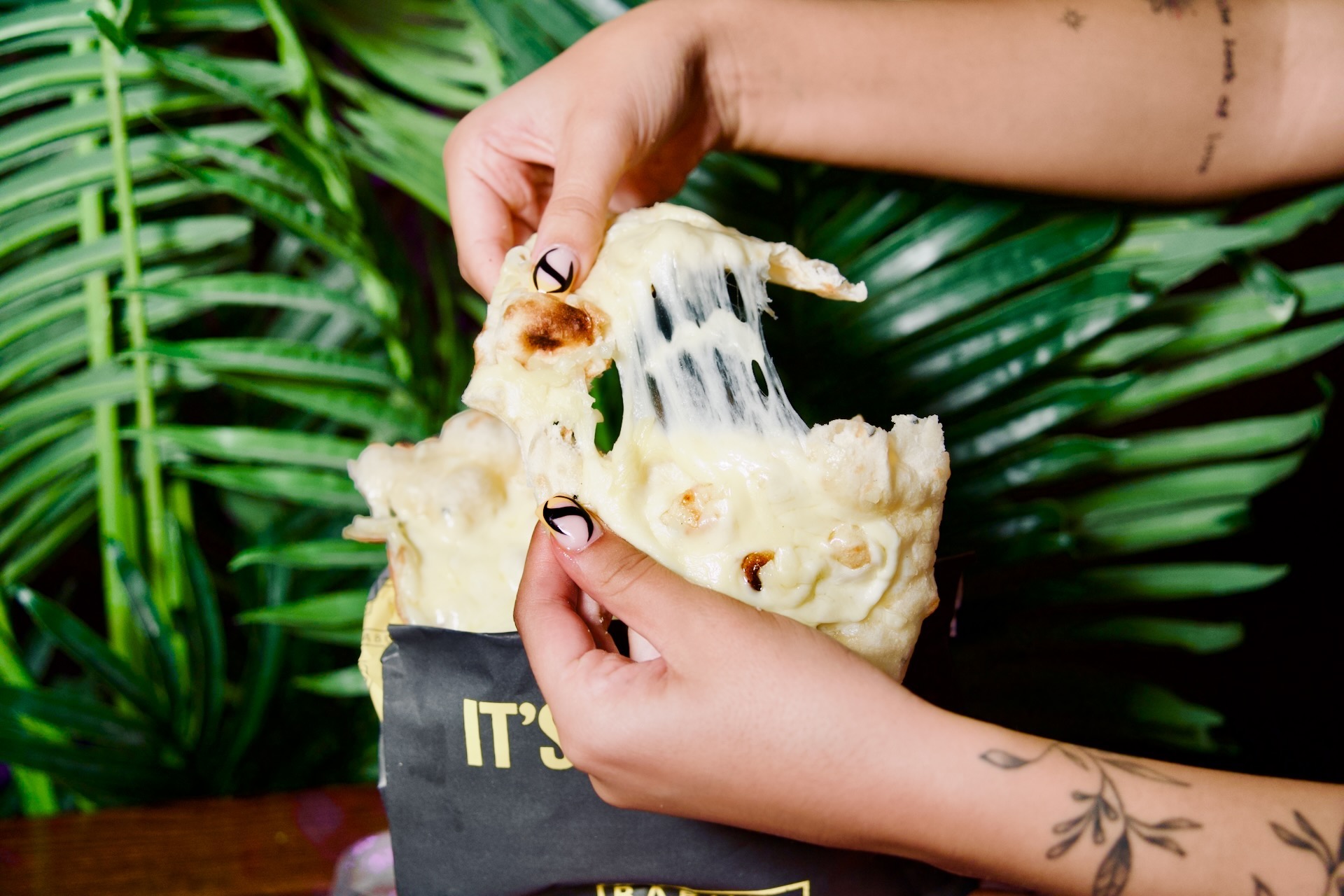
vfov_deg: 33.4
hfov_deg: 48.5
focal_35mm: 40
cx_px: 672
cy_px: 448
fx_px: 1493
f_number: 4
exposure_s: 1/250
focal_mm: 40
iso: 2000
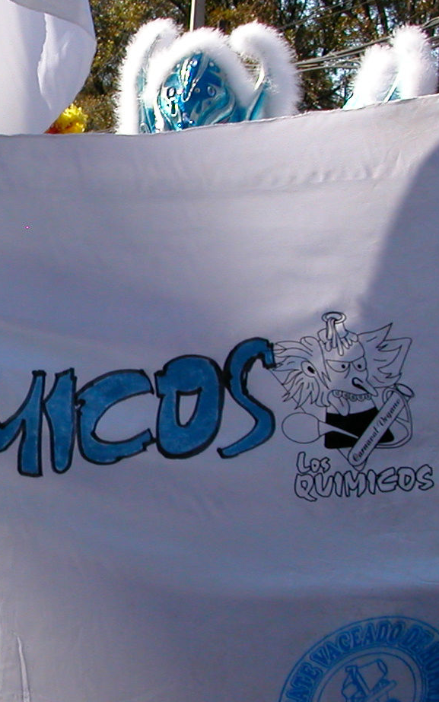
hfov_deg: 18.4
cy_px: 392
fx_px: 1301
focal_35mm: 68
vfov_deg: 30.2
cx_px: -46
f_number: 4.5
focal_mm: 5.6
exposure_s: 1/487
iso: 100
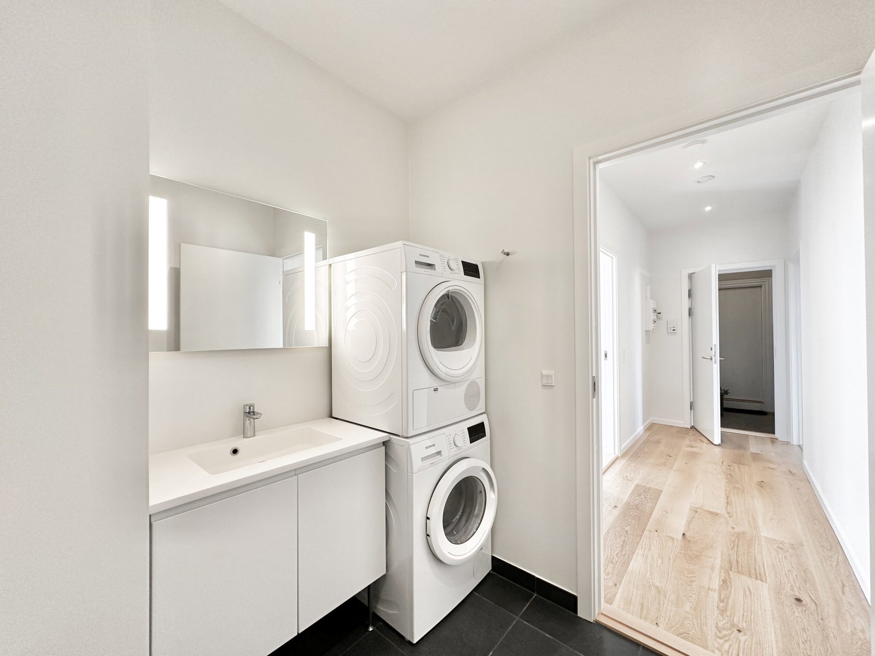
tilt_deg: +1.1
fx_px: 354
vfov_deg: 85.7
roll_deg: +0.4
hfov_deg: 102.1
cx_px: 438
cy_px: 328
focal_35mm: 14
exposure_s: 1/99
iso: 160
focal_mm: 2.22
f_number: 2.2
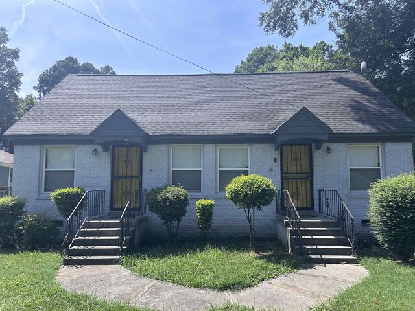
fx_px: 312
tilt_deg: +6.7
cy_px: 156
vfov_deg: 53.1
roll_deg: +0.0
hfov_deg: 67.3
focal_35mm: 26
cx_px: 208
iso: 50
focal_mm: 5.7
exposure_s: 1/2252
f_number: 1.5
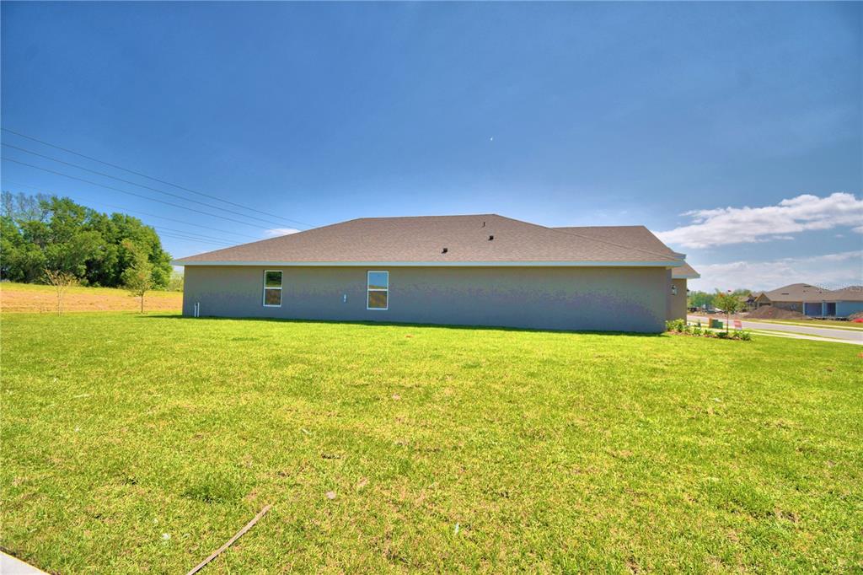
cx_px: 432
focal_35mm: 15
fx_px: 359
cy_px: 288
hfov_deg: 100.4
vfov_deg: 77.3
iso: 100
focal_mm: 10
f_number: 4.5
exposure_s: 1/2000
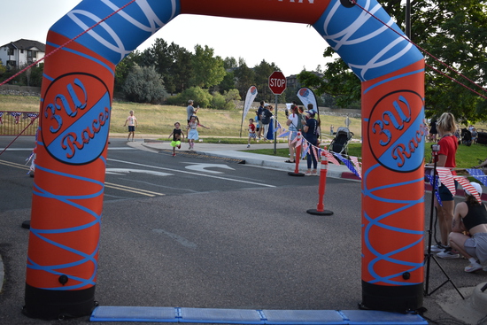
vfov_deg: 29.0
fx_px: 629
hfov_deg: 42.3
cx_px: 244
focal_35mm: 46
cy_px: 162
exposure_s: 1/1250
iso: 400
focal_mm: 31
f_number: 4.2
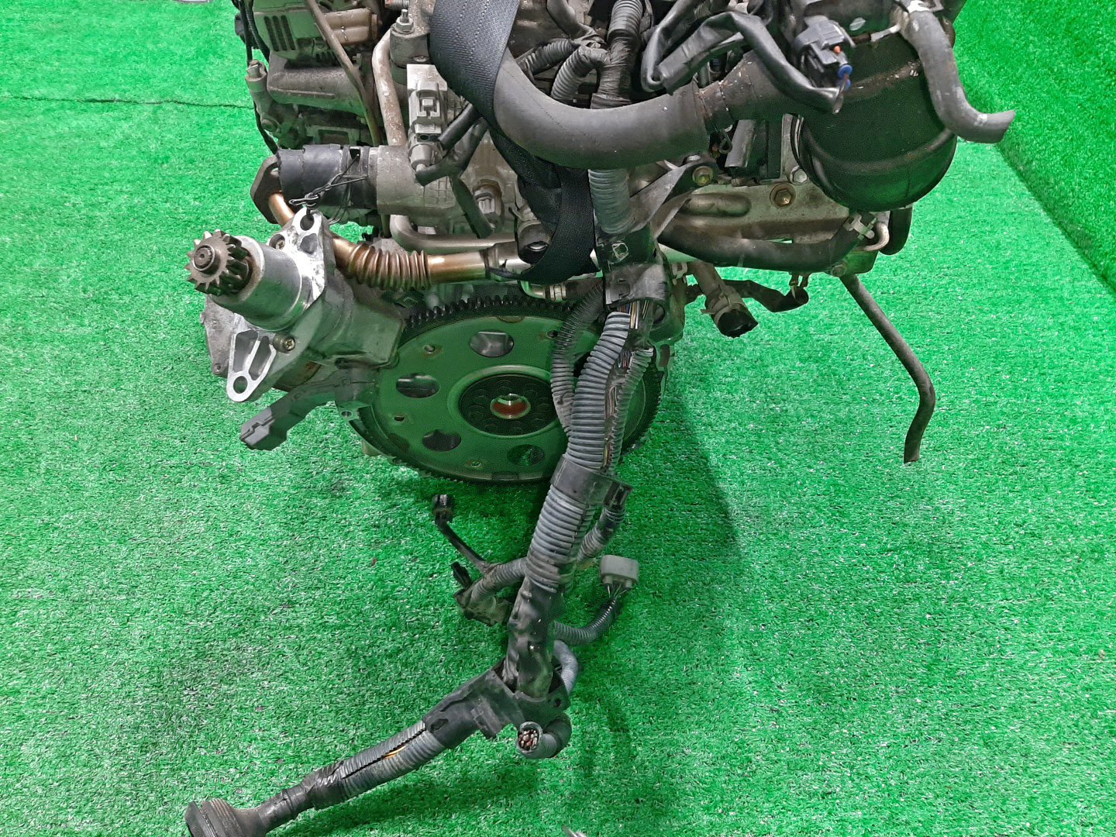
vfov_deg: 53.1
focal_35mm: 26
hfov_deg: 67.3
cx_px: 558
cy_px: 418
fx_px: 838
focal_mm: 3.93
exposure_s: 1/33
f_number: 1.7
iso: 197
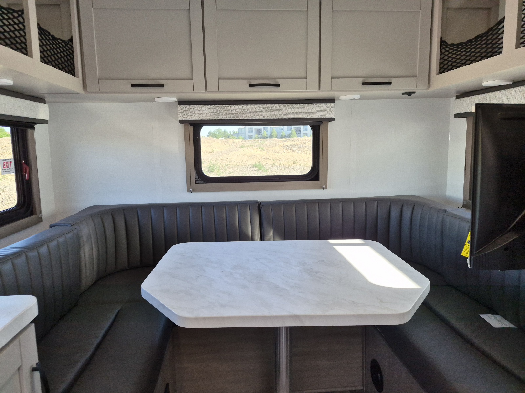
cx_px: 262
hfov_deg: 73.9
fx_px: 349
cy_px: 196
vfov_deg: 58.9
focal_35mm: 23
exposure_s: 1/182
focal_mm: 5.4
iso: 160
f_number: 1.8
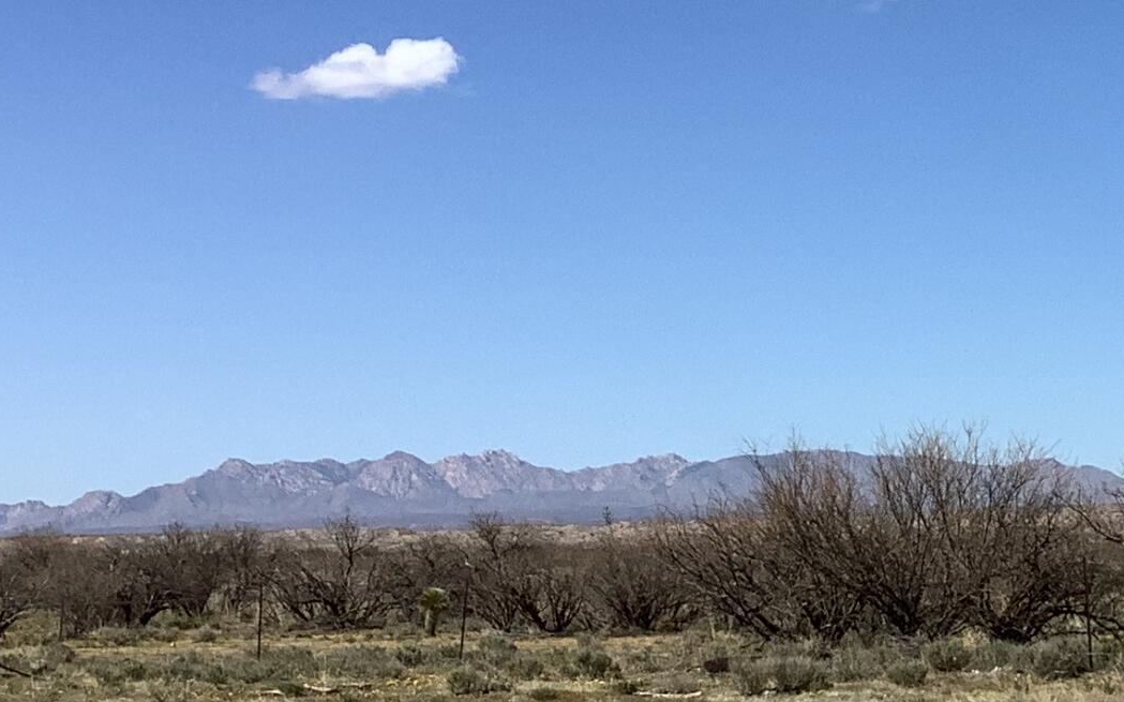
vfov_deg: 13.8
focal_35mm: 94
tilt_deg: -1.0
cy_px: 537
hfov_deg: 21.1
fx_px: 2879
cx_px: 1201
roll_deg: +1.3
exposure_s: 1/1852
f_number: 2.4
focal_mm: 3.3
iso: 25
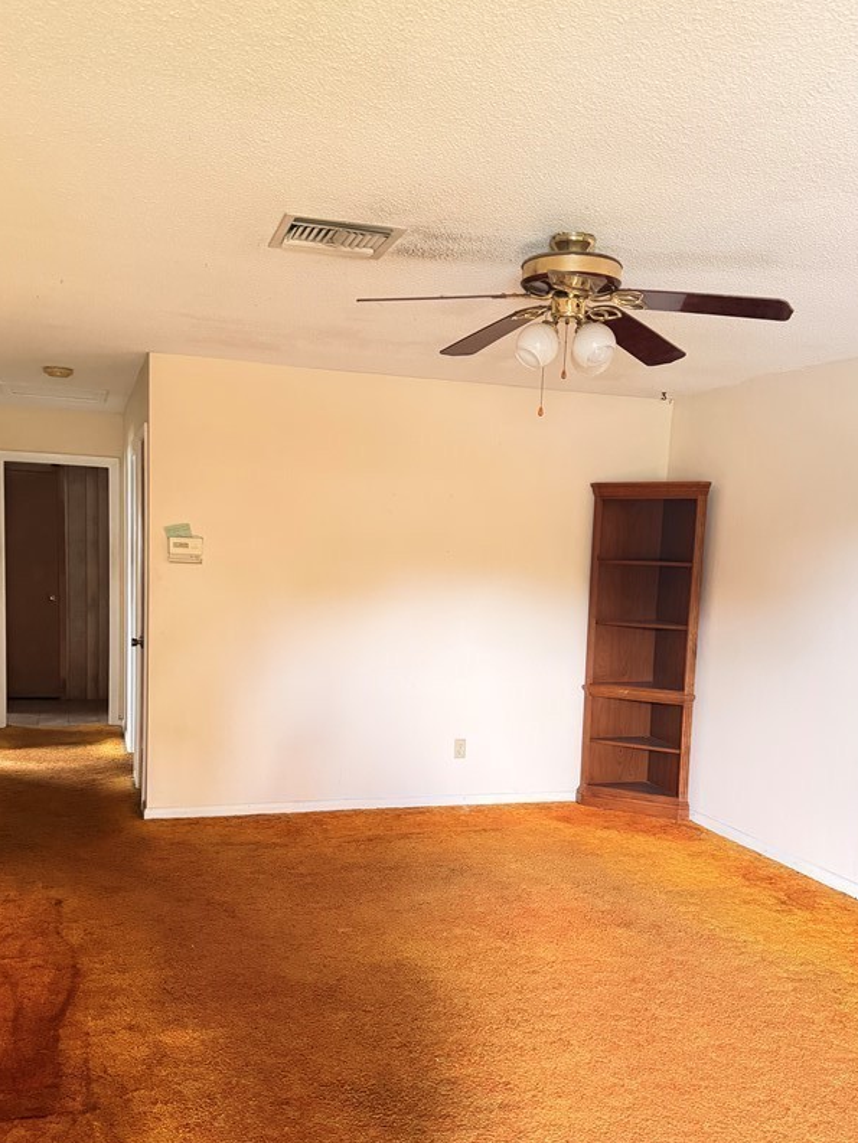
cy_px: 676
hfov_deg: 45.5
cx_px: 433
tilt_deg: -6.0
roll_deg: -1.3
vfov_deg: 58.0
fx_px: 1024
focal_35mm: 31
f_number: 1.78
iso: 800
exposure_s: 1/47
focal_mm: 6.76
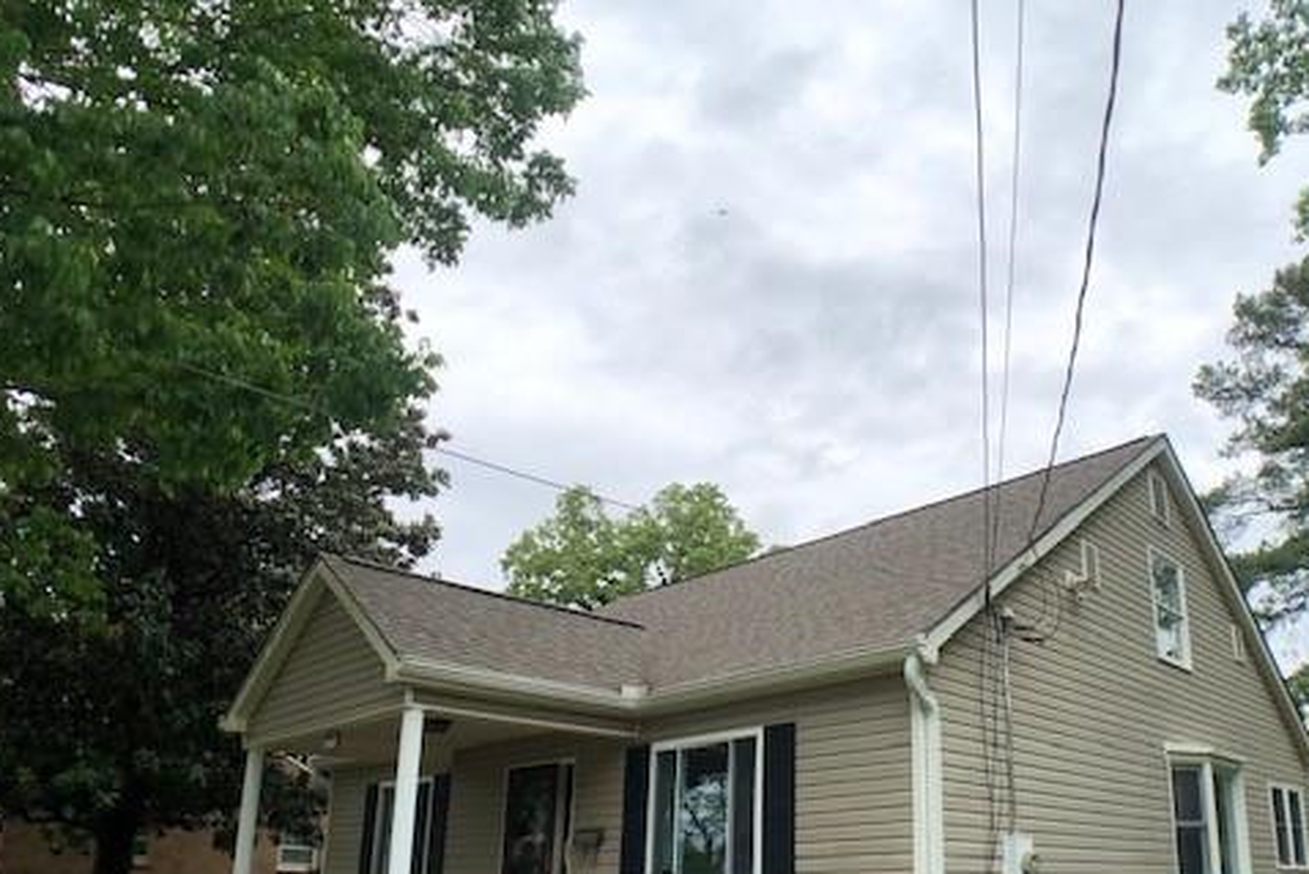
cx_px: 860
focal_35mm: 39
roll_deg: +0.3
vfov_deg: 33.7
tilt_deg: +15.9
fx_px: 1418
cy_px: 636
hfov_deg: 48.8
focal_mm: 4
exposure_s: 1/771
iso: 20
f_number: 1.8
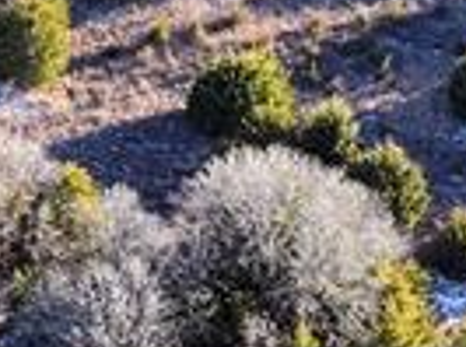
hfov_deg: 9.9
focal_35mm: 185
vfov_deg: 7.6
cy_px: -396
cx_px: -491
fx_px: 2484
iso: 100
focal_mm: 12.29
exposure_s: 1/160
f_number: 3.5
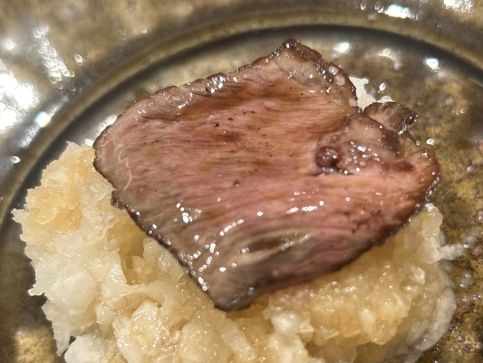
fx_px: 670
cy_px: 229
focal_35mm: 48
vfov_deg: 30.1
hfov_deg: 39.6
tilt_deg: -53.0
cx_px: 244
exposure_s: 1/50
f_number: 1.5
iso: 64
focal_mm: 5.7
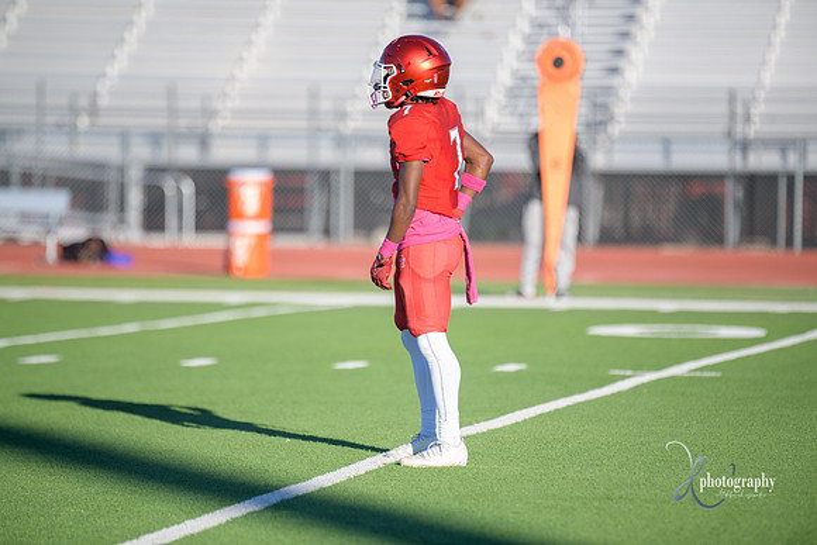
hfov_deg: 7.6
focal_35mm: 270
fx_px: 6129
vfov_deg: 5.1
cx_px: 408
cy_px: 272
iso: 400
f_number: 2.8
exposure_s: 1/4000
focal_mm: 270
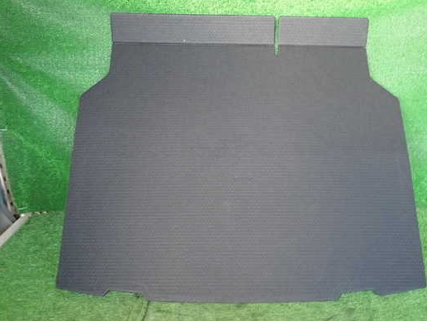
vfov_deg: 48.2
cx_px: 244
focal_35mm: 29
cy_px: 159
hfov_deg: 61.4
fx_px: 358
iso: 250
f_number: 2
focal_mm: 4.5
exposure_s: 1/30
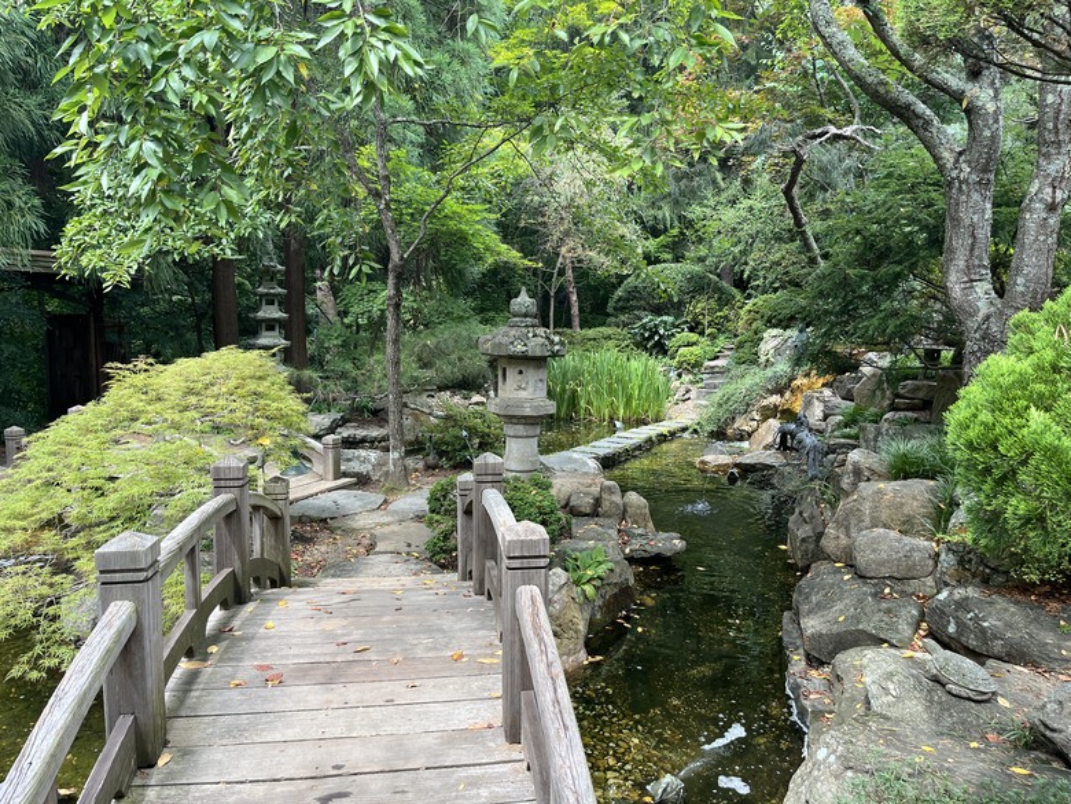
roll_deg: -0.7
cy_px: 402
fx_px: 804
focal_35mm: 26
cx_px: 536
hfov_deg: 67.3
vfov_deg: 53.1
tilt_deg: -6.0
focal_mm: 5.1
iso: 40
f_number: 1.6
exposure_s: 1/223
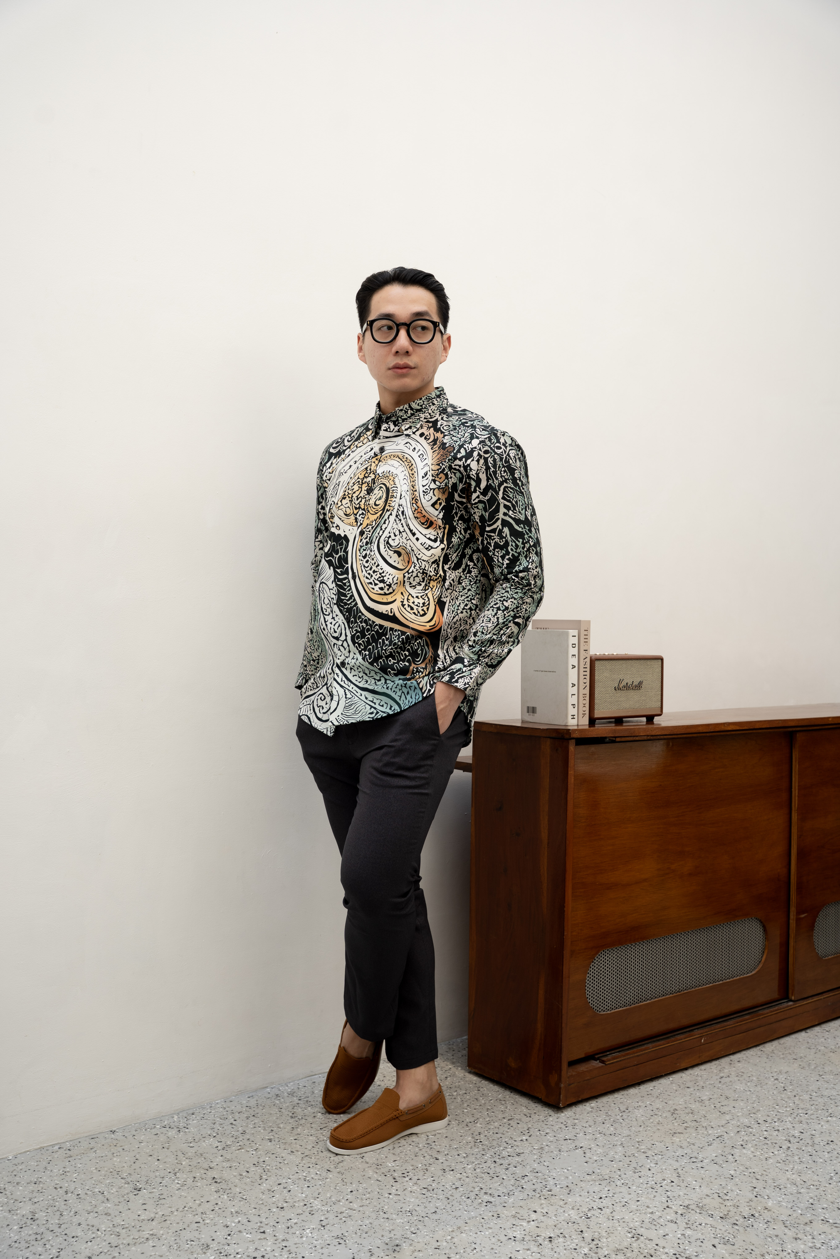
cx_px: 420
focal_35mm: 36
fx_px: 1270
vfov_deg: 52.8
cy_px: 630
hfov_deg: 36.6
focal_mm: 36.3
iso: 160
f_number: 5
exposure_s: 1/160
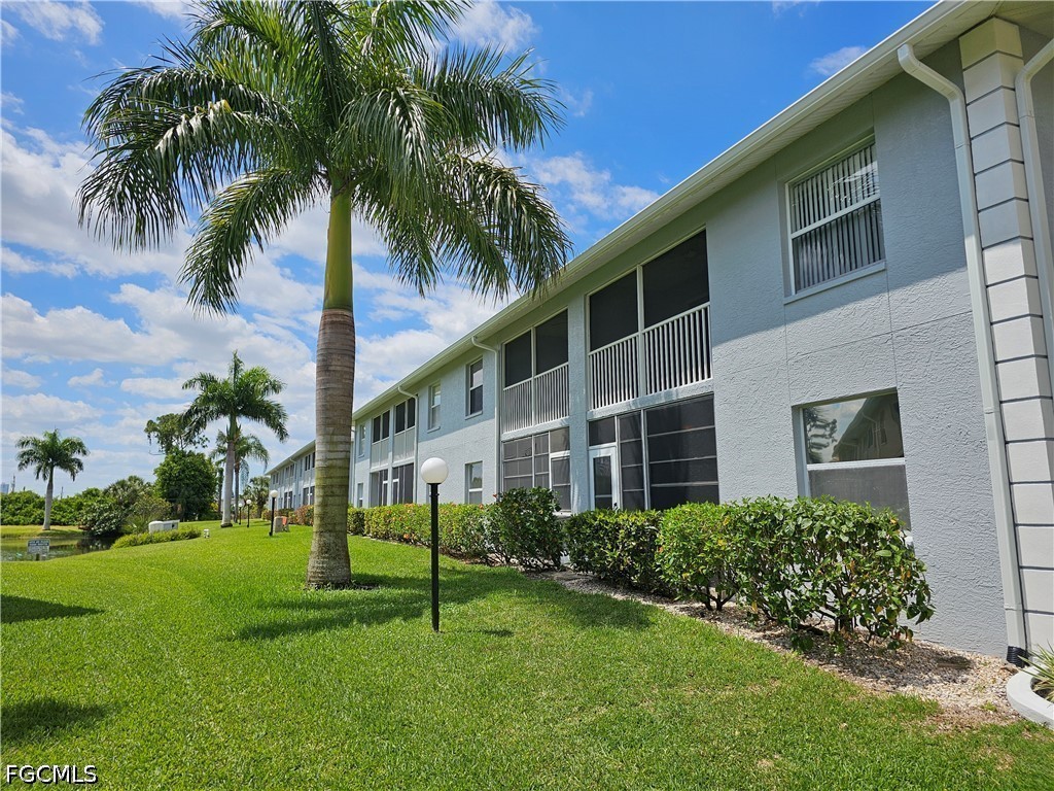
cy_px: 396
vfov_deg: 58.9
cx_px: 527
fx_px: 700
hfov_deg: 73.9
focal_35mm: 23
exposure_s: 1/1293
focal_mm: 6.3
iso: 10
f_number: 1.7
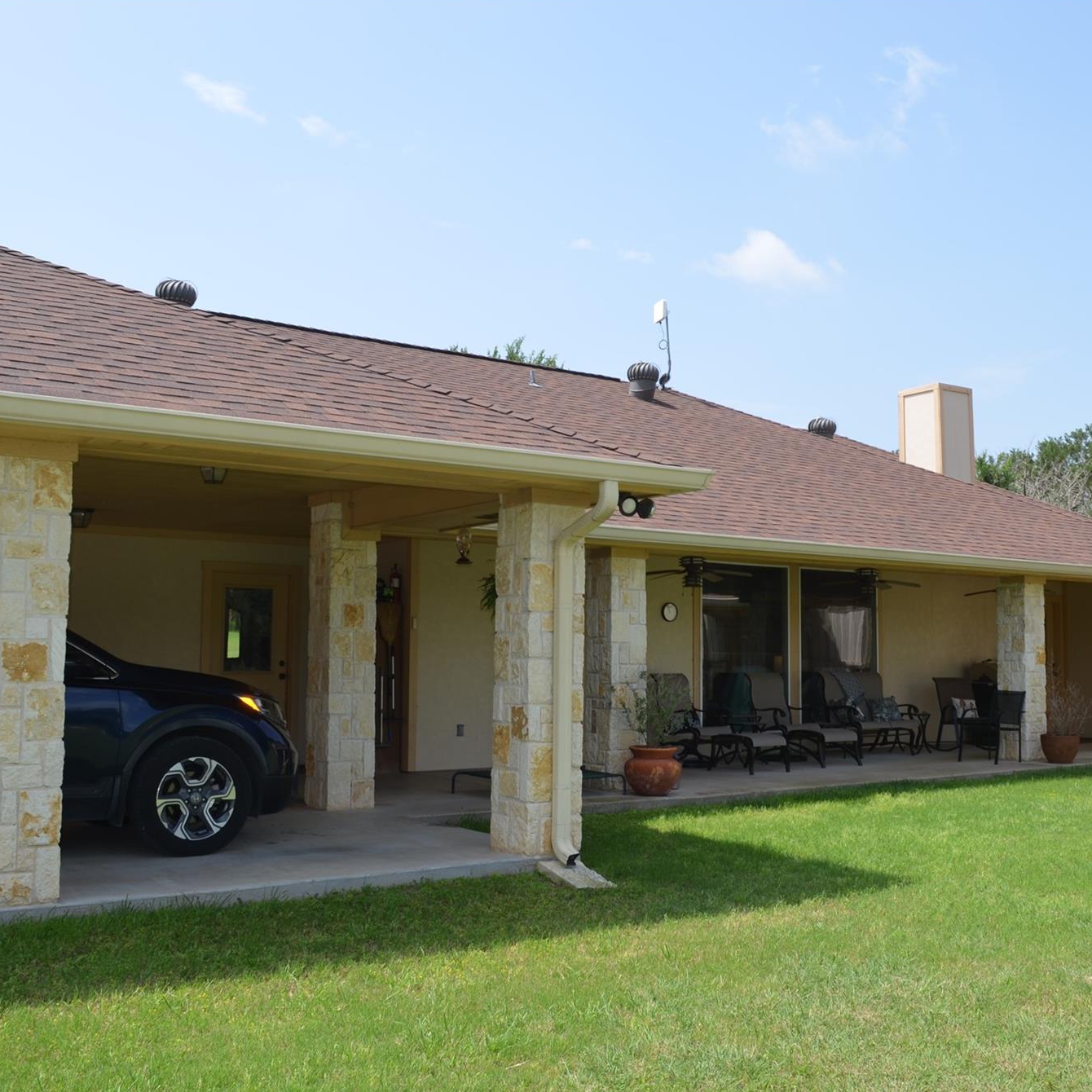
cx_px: 565
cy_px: 545
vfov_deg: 47.2
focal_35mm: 35
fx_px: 1249
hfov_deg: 47.2
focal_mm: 18
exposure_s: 1/200
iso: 100
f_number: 7.1
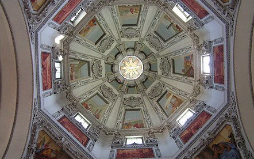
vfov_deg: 31.2
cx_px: 129
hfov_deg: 48.2
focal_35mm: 41
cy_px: 75
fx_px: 284
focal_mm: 6.3
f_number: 2.8
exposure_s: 1/50
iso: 160
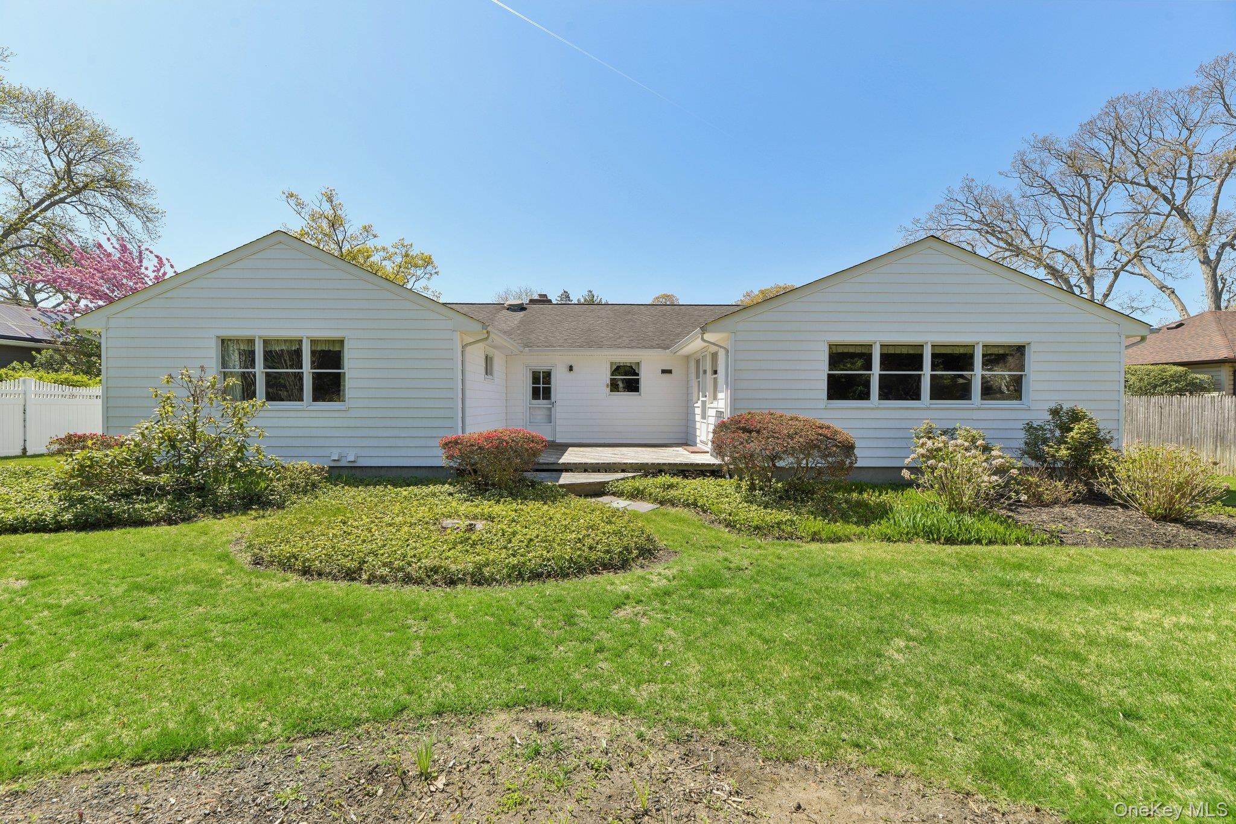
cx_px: 618
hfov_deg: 100.4
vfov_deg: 77.3
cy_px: 412
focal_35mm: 15
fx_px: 515
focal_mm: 15
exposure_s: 1/320
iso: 200
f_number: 9
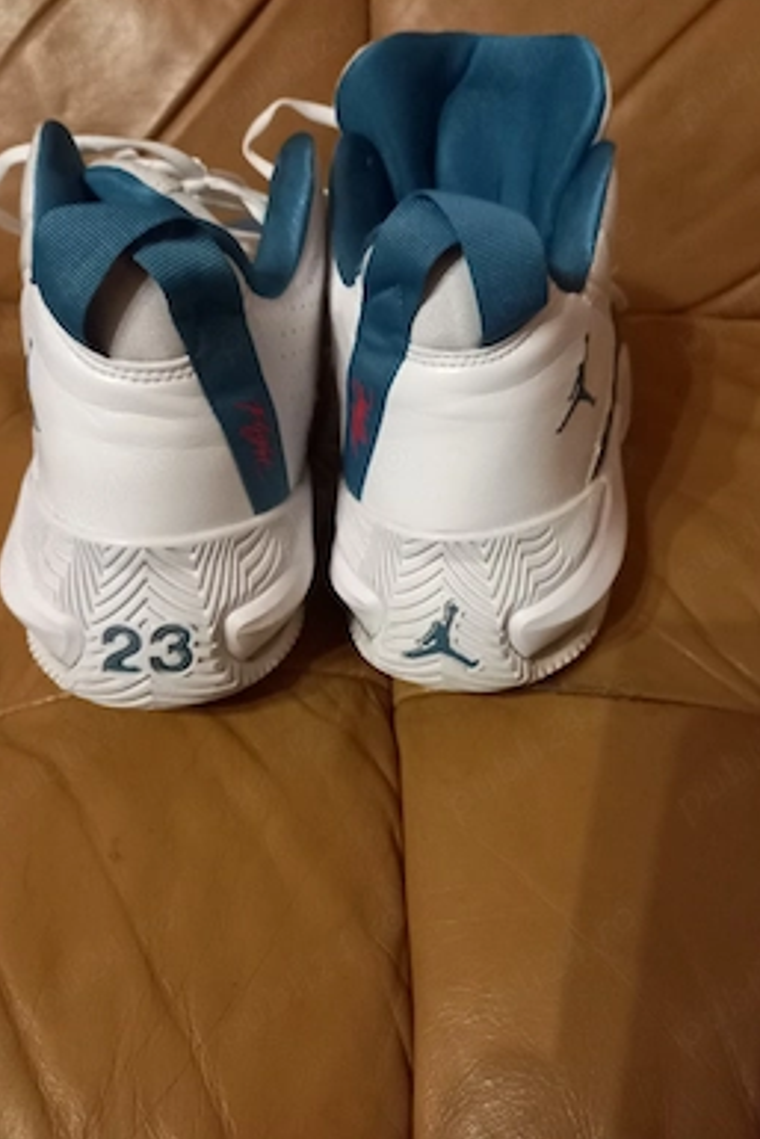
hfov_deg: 48.0
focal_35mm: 27
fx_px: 854
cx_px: 370
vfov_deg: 67.3
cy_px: 550
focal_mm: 4.6
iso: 640
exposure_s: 1/20
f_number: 2
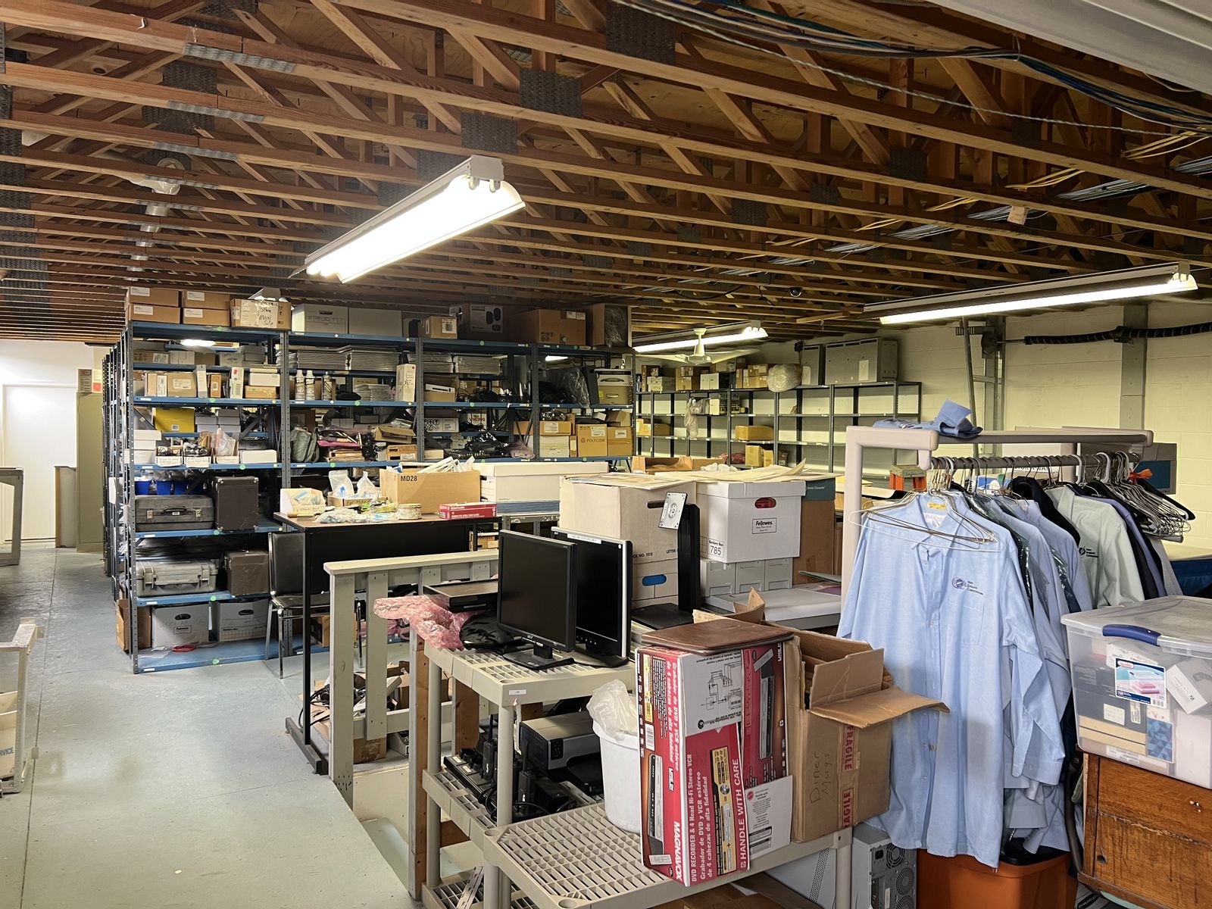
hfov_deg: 67.3
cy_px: 454
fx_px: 910
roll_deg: -0.1
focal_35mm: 26
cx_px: 606
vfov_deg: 53.1
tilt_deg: -1.6
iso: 100
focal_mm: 5.7
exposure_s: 1/60
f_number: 1.5
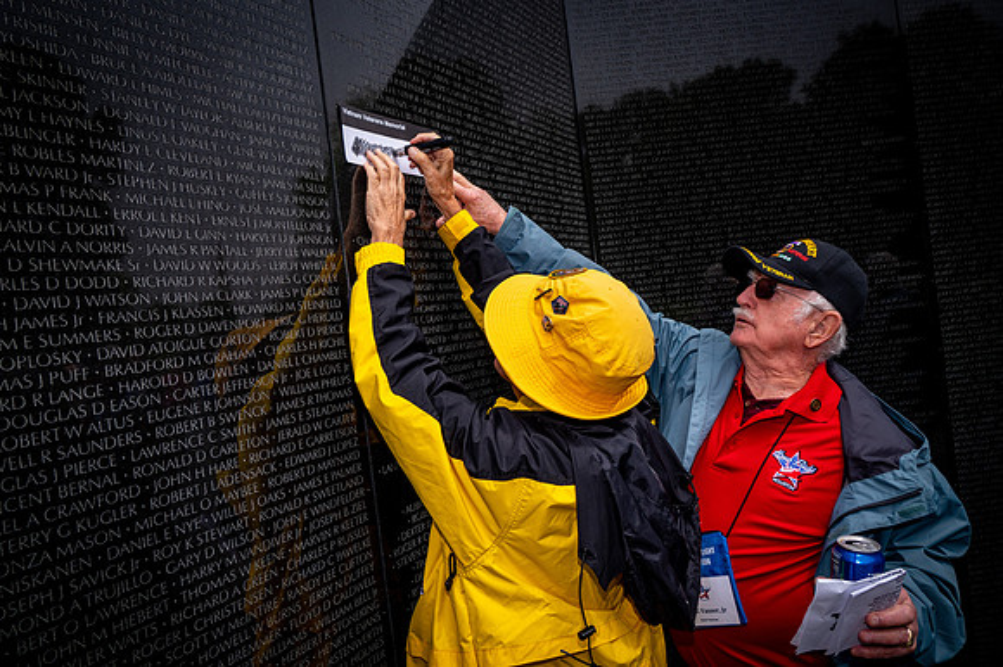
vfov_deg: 53.1
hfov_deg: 73.8
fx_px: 668
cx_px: 502
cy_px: 334
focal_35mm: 24
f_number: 8
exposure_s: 1/640
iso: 320
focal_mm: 24
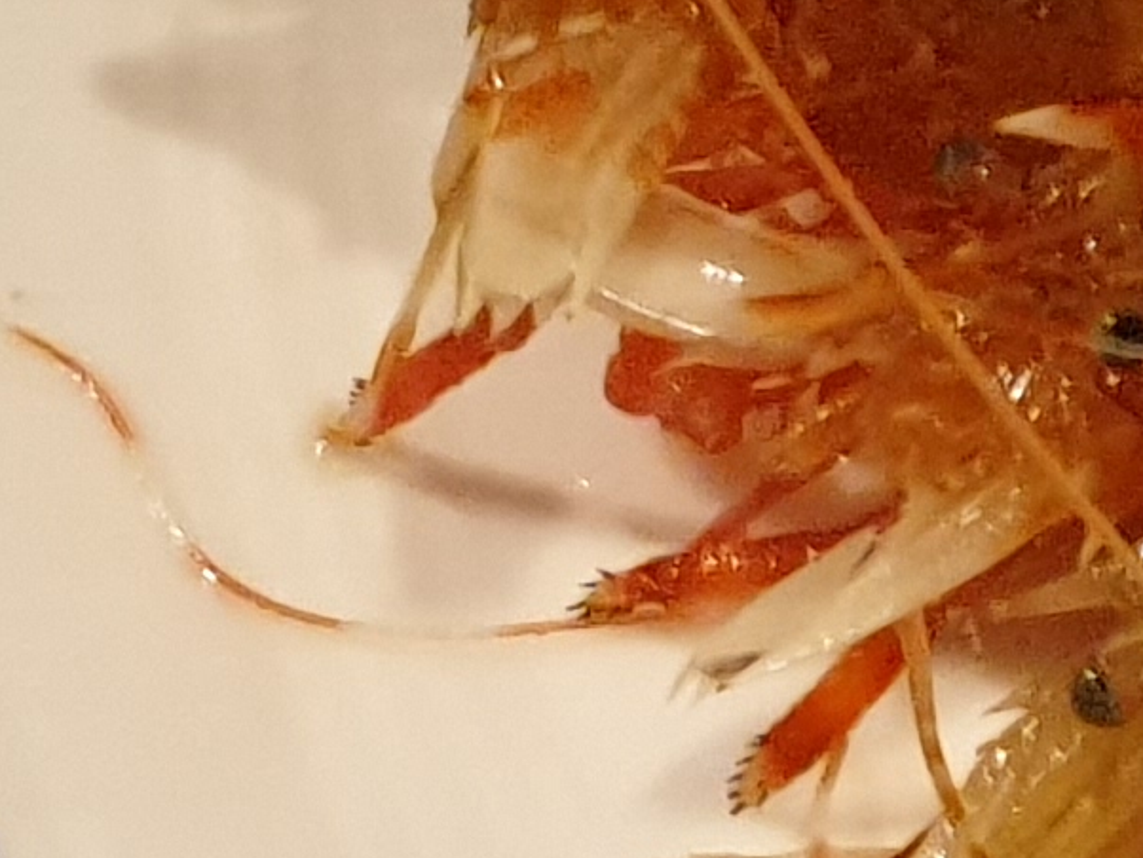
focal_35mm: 174
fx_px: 5748
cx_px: 3719
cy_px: 32
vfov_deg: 8.5
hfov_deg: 8.8
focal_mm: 4.3
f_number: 1.5
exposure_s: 1/40
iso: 320
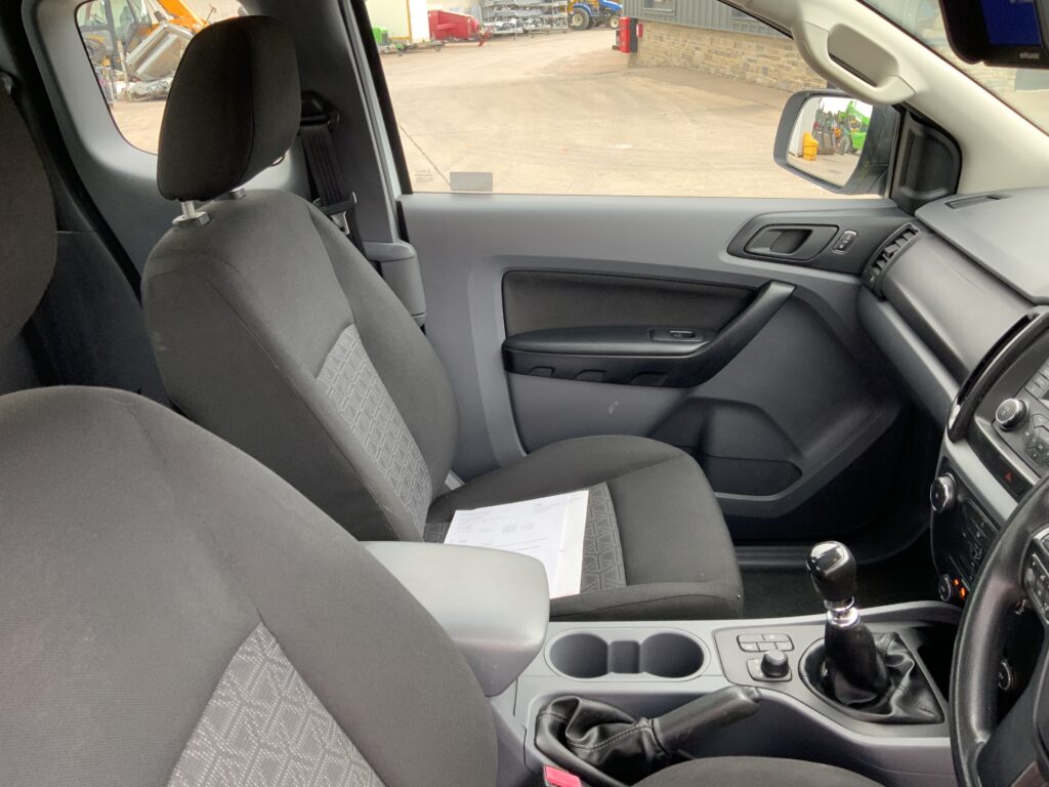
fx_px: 879
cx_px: 524
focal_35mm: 29
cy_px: 394
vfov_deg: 48.2
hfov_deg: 61.7
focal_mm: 3
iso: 50
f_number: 1.8
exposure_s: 1/122
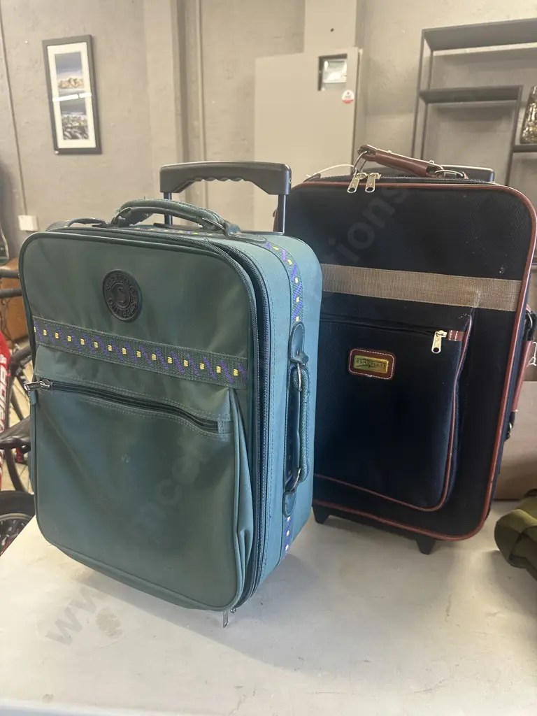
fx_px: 496
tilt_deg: -18.4
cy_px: 358
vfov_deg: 71.6
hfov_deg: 56.8
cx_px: 268
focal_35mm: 24
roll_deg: -0.8
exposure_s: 1/50
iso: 200
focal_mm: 6.86
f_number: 1.78
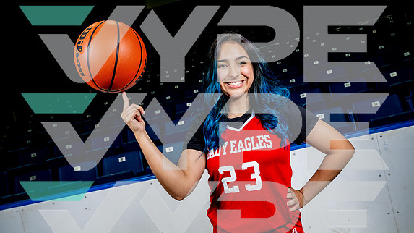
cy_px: 132
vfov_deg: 33.6
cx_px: 205
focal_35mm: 35
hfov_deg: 56.6
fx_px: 384
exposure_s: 1/125
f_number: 8
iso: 160
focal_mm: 33
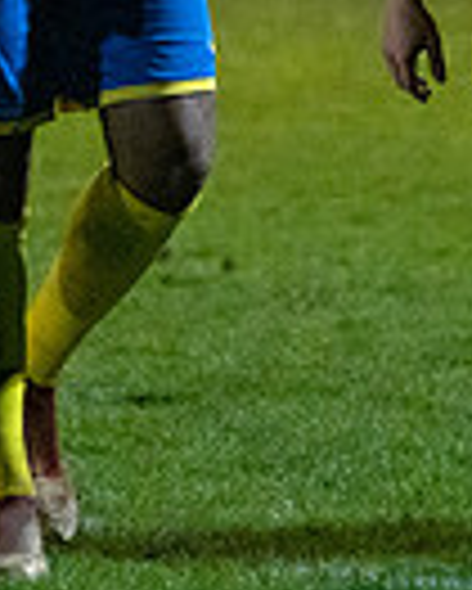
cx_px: 361
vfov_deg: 2.9
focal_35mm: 674
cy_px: -93
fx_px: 11756
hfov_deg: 2.3
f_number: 2.8
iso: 5000
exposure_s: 1/500
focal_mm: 122
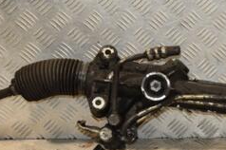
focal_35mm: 106
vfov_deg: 12.9
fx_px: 665
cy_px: 96
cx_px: 260
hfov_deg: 18.4
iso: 800
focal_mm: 28
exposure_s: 1/200
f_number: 5.6
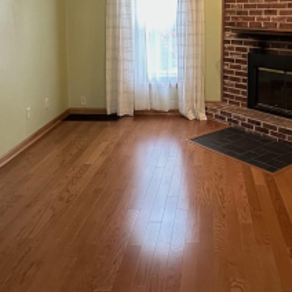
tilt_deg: -5.8
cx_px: 182
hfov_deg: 42.5
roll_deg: +0.3
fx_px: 372
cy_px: 48
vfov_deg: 40.6
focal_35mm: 39
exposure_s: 1/60
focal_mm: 2.22
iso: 320
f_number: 2.2
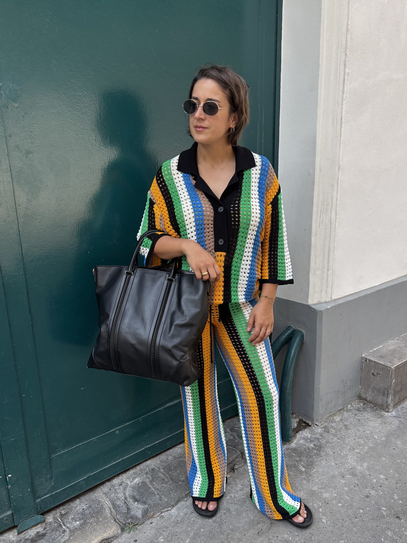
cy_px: 276
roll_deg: +1.1
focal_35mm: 28
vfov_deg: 63.4
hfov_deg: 49.7
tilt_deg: -15.3
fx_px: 439
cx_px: 207
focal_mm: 5.96
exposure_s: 1/394
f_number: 1.6
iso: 50
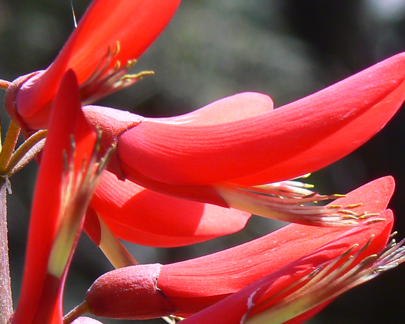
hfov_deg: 5.4
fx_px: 4278
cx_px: 140
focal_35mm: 357
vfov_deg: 4.3
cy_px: 223
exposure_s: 1/50
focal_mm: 24.6
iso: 80
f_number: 4
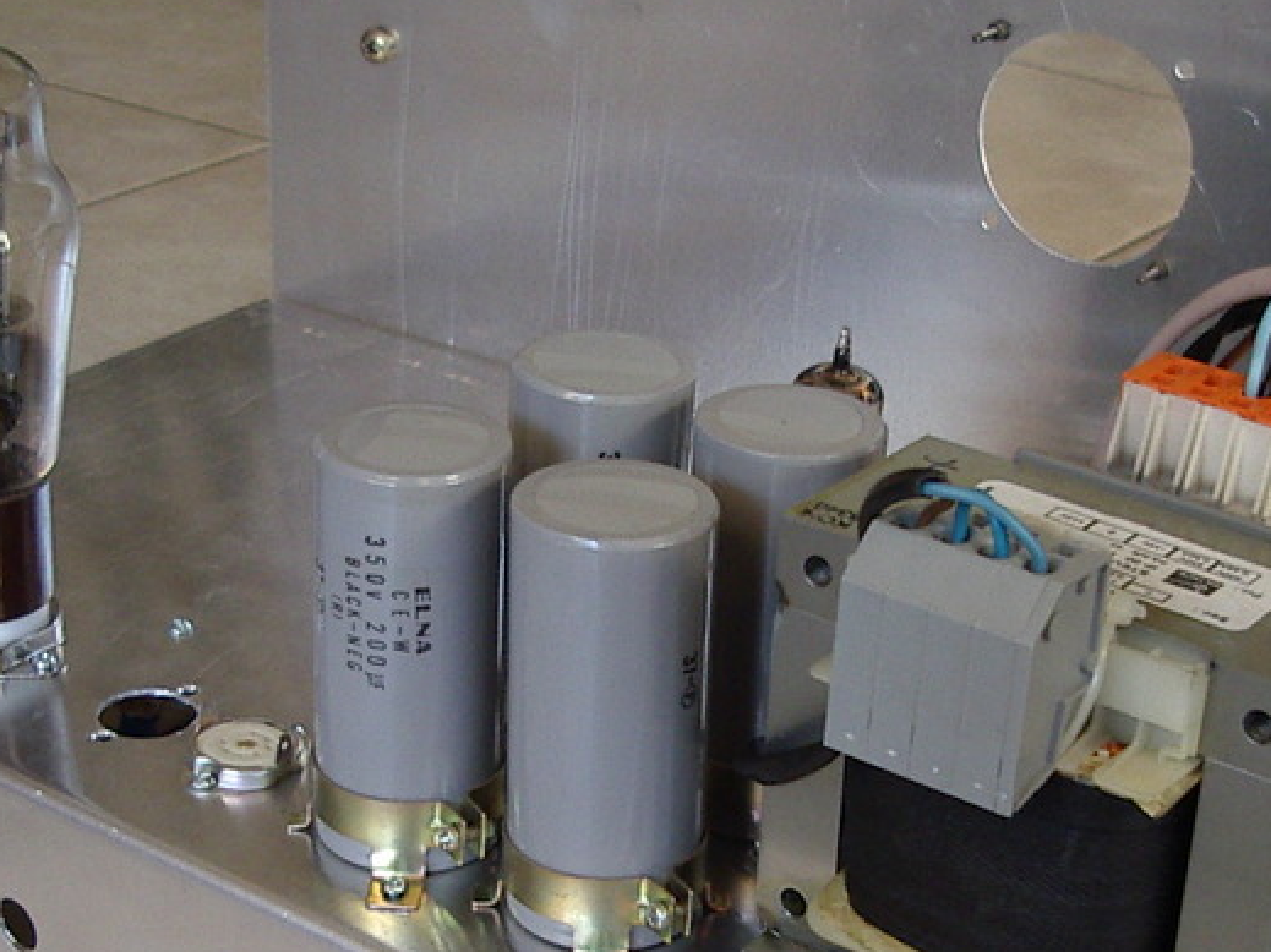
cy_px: 631
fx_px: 2753
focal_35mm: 75
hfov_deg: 26.0
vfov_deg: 19.6
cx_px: 693
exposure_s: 1/20
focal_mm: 5.8
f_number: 2.6
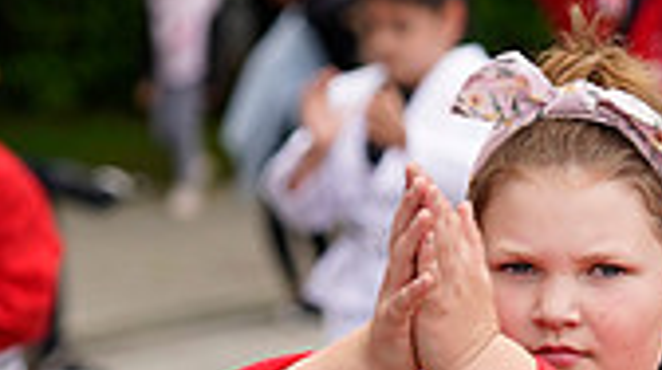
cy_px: 543
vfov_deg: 4.7
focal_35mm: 257
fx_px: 4506
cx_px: 664
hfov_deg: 8.4
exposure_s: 1/400
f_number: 3.2
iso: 250
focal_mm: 71
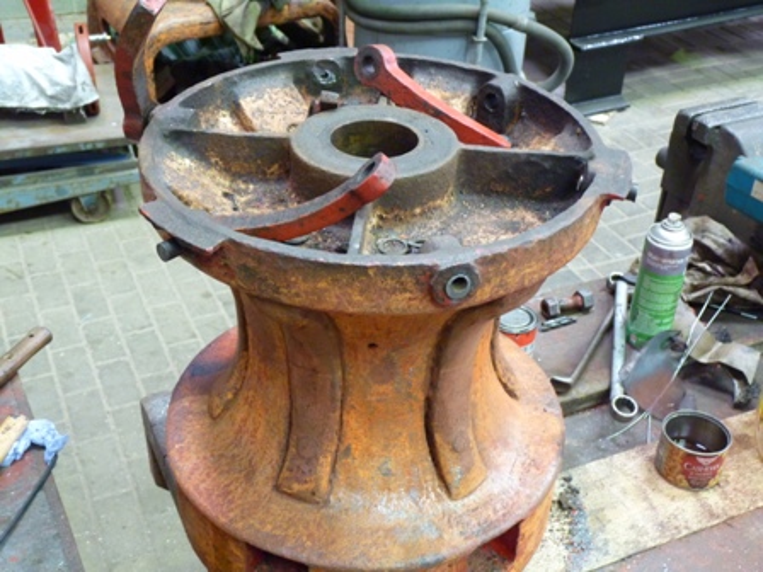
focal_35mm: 43
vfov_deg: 33.6
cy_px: 286
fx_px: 948
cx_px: 382
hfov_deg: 43.9
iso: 400
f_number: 3
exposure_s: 1/10
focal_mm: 7.6
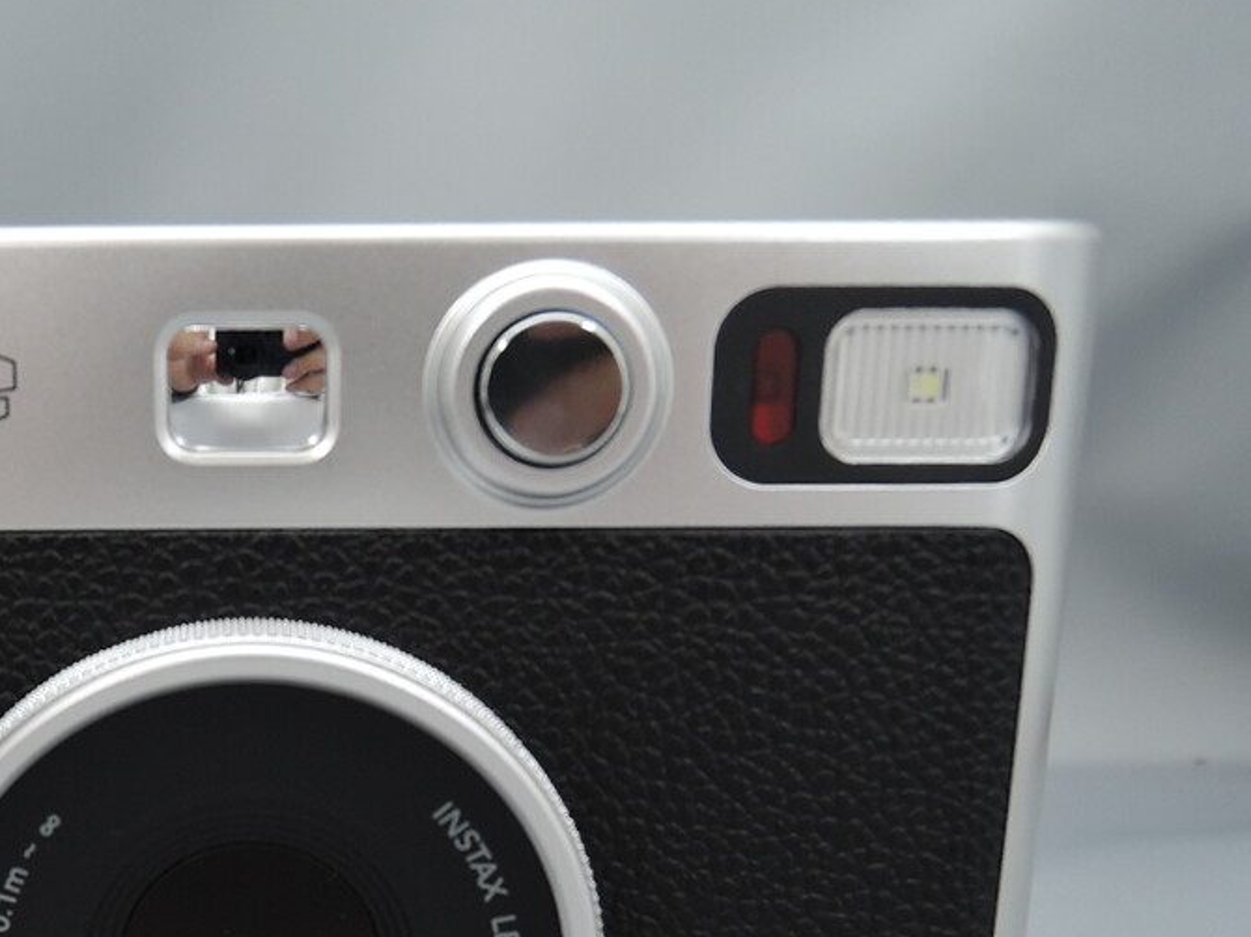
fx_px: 1553
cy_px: 678
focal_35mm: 43
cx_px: 220
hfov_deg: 41.6
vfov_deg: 33.1
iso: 125
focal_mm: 5.1
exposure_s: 1/30
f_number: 2.8
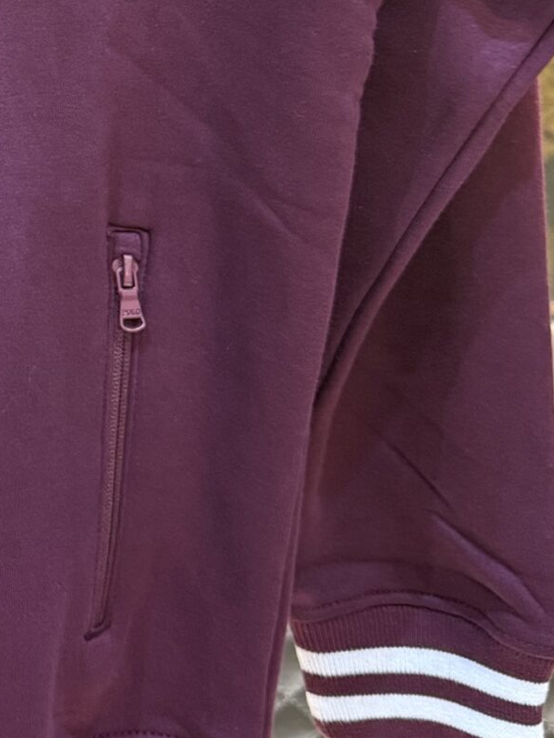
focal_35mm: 78
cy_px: -45
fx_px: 1664
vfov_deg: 23.7
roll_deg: +1.4
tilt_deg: -12.4
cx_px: -235
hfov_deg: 17.3
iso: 800
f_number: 1.78
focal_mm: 6.76
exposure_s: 1/50
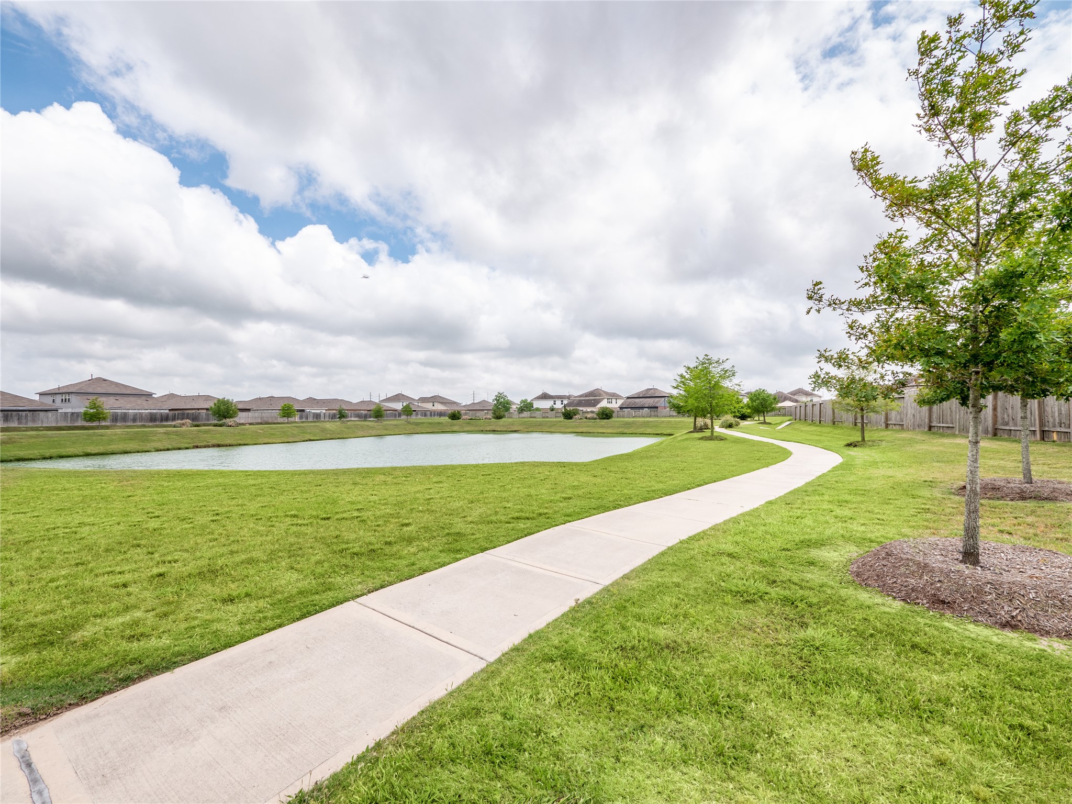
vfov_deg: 85.7
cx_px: 536
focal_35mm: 14
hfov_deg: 102.1
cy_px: 402
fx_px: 434
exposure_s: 1/250
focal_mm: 7
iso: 200
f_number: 8
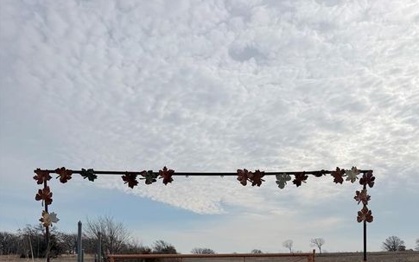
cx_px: 214
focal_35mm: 35
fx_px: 400
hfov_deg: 55.3
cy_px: 282
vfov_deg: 32.3
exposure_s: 1/10309
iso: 80
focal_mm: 6.76
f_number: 1.78
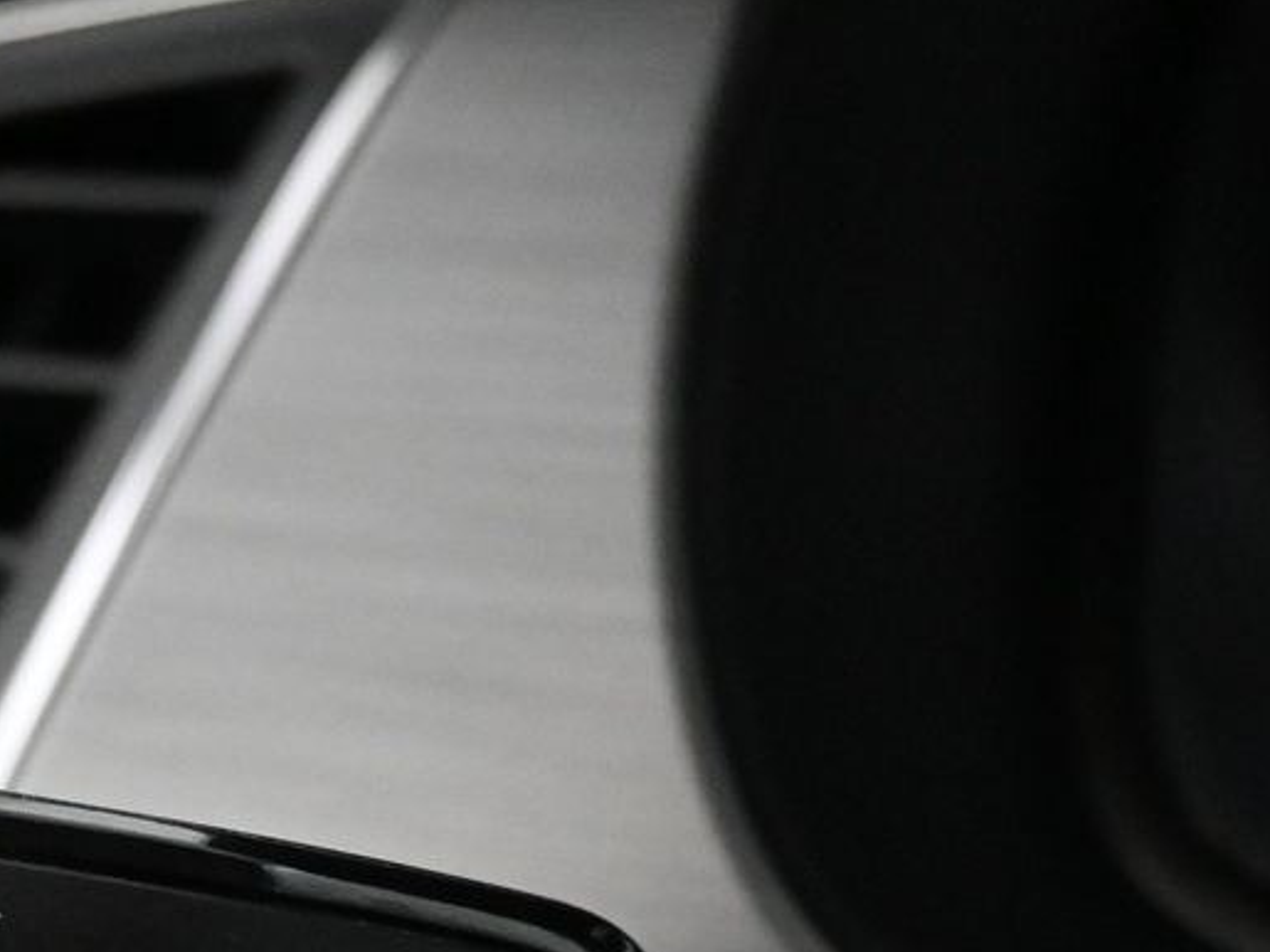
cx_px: 79
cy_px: 962
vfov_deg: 12.9
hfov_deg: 17.0
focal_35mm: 114
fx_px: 4164
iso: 5000
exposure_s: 1/40
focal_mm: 25
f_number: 4.2
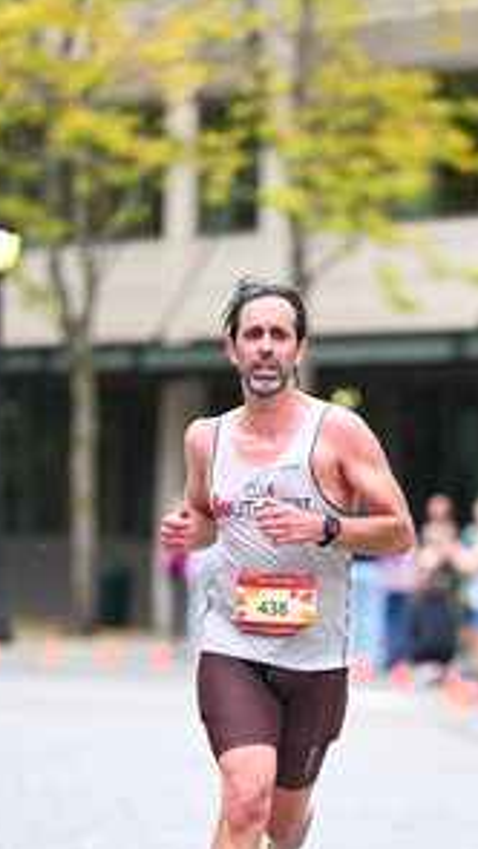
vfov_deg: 6.9
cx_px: 344
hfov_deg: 3.9
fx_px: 7051
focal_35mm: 313
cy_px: 645
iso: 1250
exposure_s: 1/1600
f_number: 2.8
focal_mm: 160
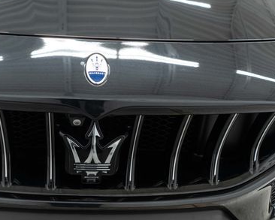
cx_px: 98
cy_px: 142
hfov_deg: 40.0
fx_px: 374
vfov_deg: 32.6
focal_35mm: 46
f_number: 3.2
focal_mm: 28
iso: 500
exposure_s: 1/40
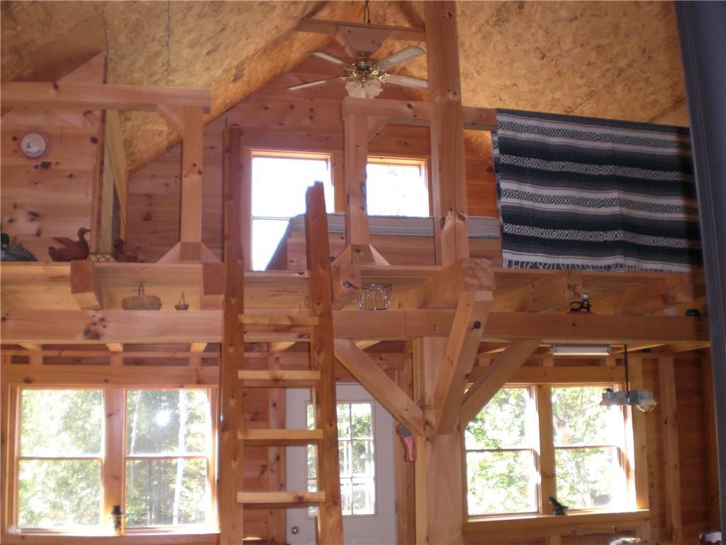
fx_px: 797
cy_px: 272
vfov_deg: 37.7
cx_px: 363
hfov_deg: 49.0
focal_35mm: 38
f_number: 3.1
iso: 200
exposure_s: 1/60
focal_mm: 6.3
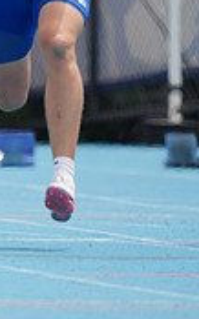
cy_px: 6
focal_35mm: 2032
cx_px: -323
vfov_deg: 1.0
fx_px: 17676
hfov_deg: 0.6
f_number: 6.3
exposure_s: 1/1600
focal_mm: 600
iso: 500
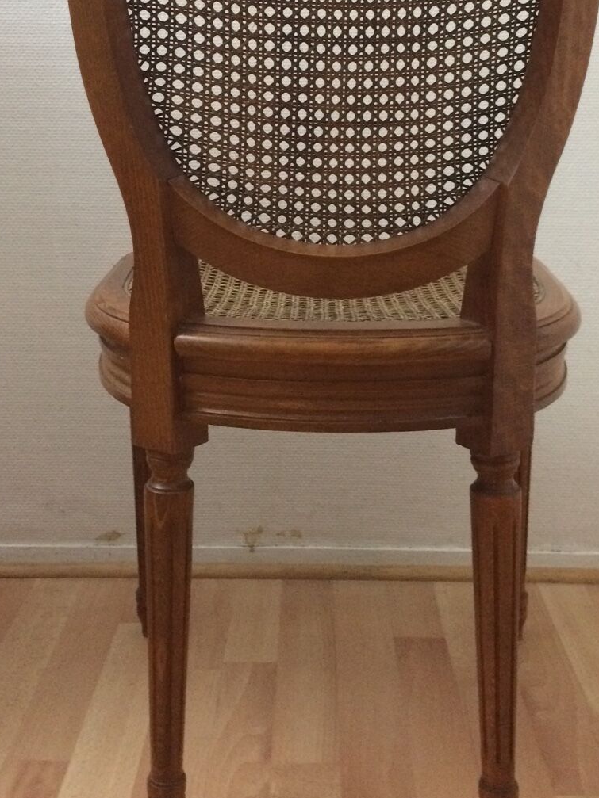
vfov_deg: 39.5
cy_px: 214
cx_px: 301
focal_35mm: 47
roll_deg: +0.4
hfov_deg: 30.9
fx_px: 1085
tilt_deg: -8.8
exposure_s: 1/17
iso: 320
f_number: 2.2
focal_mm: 4.15
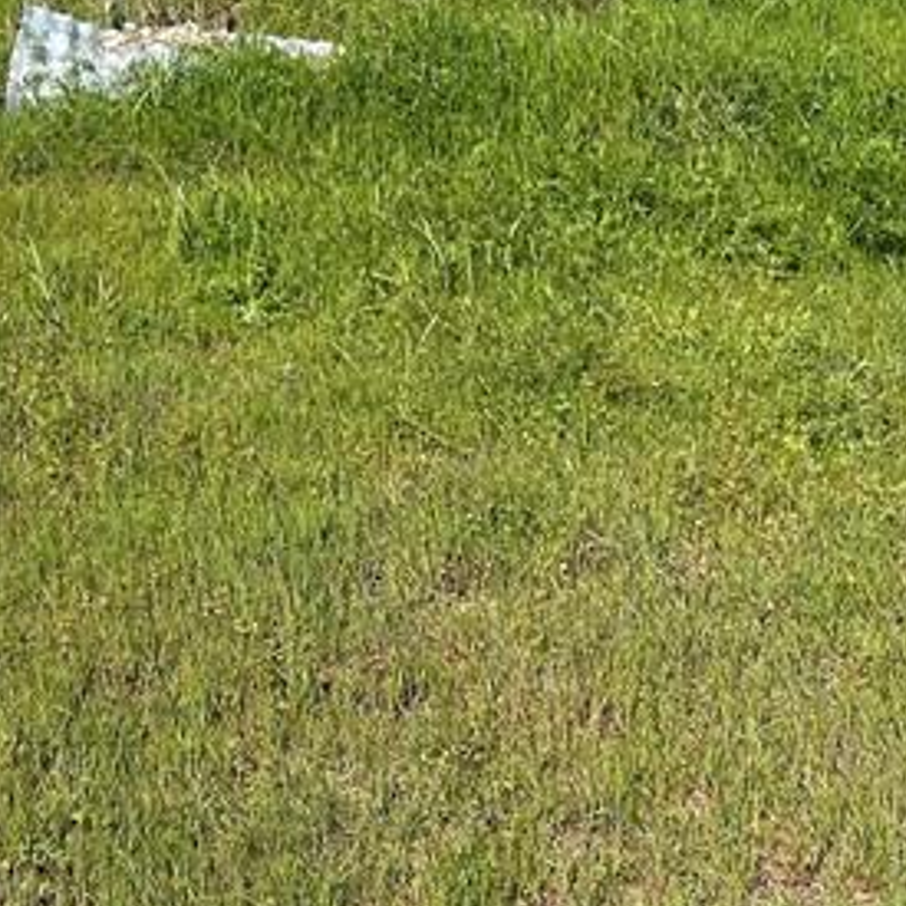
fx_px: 2339
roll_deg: -0.7
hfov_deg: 20.9
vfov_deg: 20.0
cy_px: -283
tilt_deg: -4.7
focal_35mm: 79
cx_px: -86
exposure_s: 1/5263
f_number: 1.78
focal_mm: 6.86
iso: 80
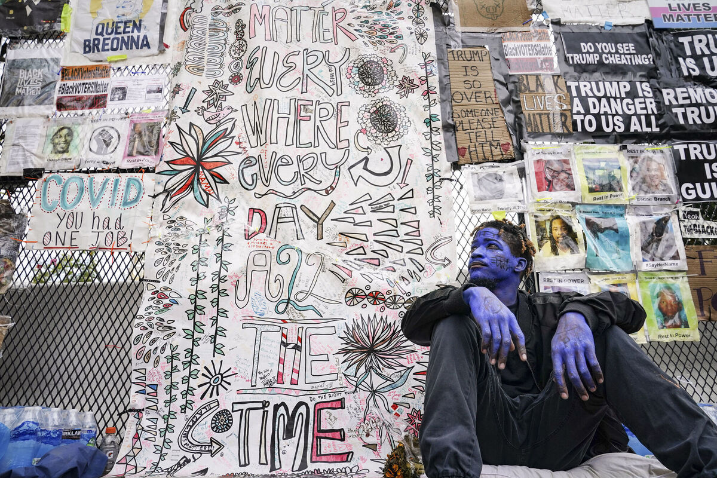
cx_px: 358
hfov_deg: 73.7
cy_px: 239
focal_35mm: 24
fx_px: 478
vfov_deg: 53.1
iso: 1000
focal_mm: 24
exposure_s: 1/1000
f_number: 5.6
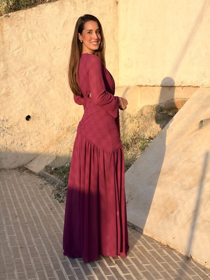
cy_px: 140
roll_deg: -0.6
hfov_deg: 28.0
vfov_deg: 36.8
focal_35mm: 52
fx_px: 421
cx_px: 105
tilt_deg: -6.9
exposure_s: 1/1957
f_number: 1.6
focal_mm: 5.96
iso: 40
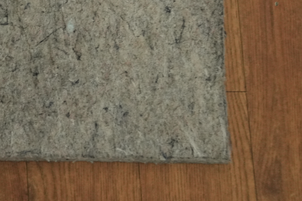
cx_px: -197
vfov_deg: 9.1
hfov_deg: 13.0
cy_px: -123
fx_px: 1225
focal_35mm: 146
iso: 1600
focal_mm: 44
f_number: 3.2
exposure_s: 1/125
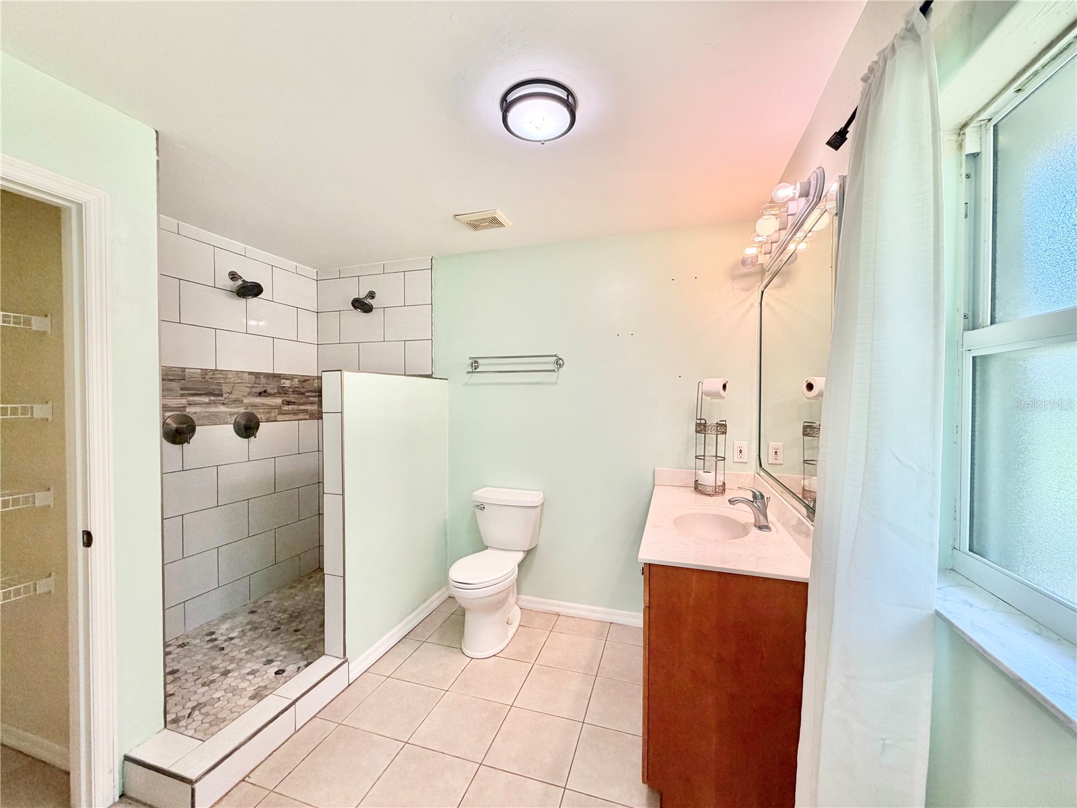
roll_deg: +0.6
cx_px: 538
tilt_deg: -1.2
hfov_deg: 102.1
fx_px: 436
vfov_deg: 85.7
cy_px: 404
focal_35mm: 14
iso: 125
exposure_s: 1/120
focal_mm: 2.22
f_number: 2.2
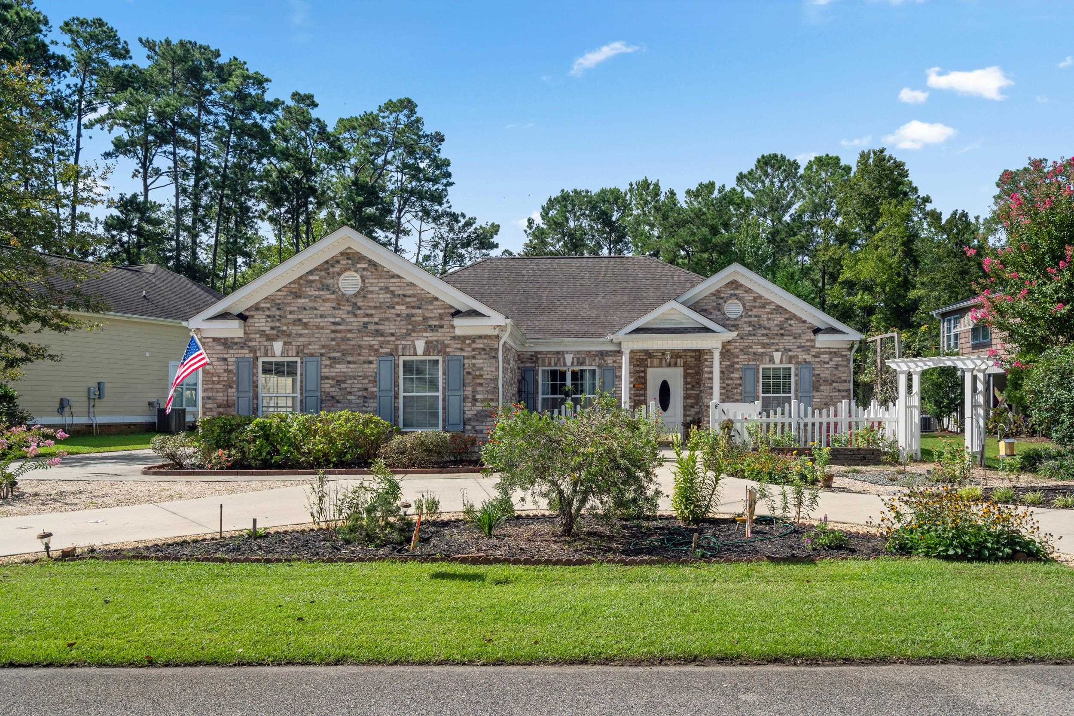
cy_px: 358
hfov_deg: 61.9
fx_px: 895
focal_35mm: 30
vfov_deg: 43.6
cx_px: 537
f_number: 8
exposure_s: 1/1000
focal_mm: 30
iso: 250
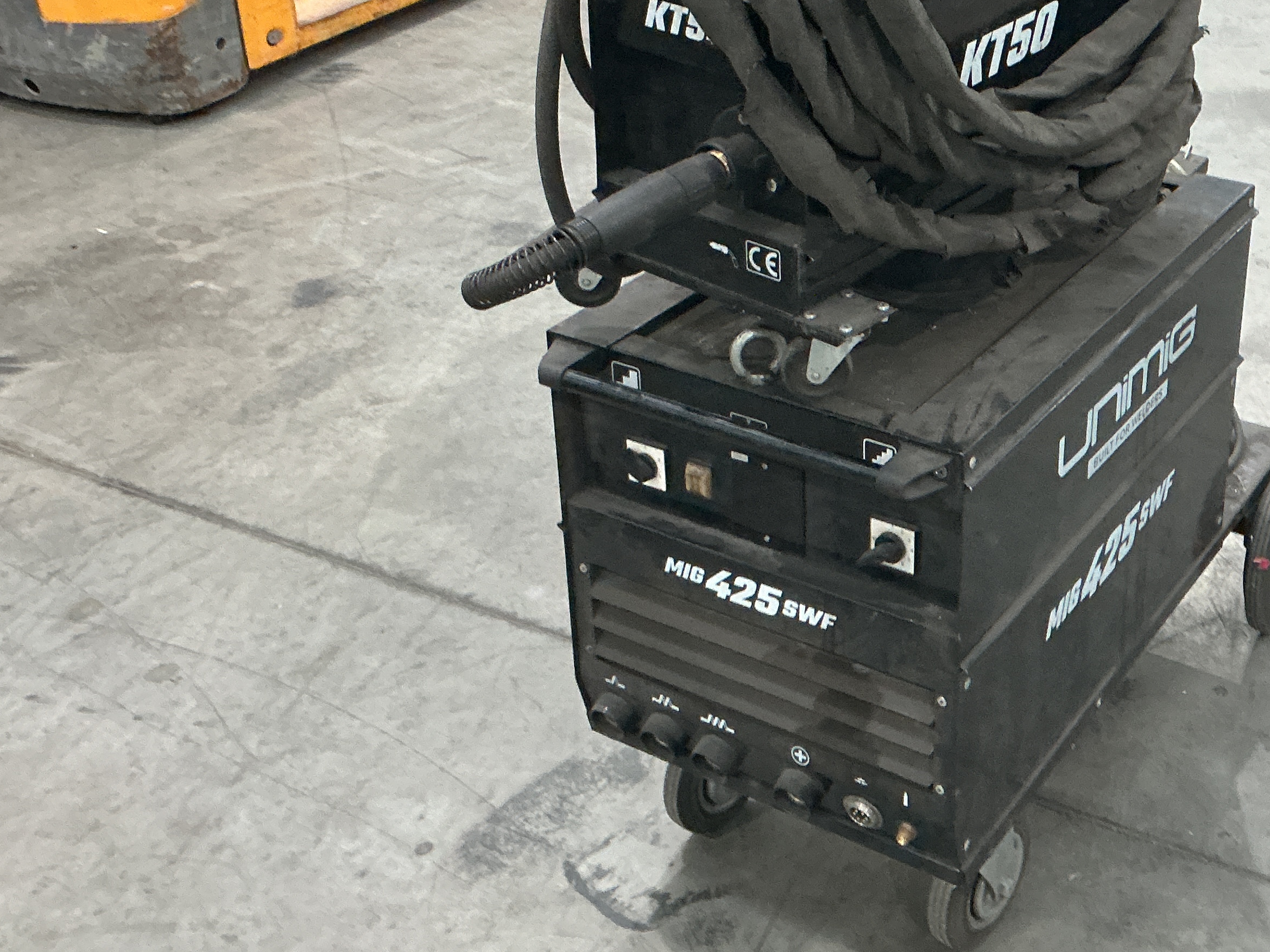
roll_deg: -0.6
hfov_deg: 37.5
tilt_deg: -25.3
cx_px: 907
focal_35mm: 50
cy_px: 294
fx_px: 1834
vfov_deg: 28.9
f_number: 1.8
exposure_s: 1/60
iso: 200
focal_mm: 3
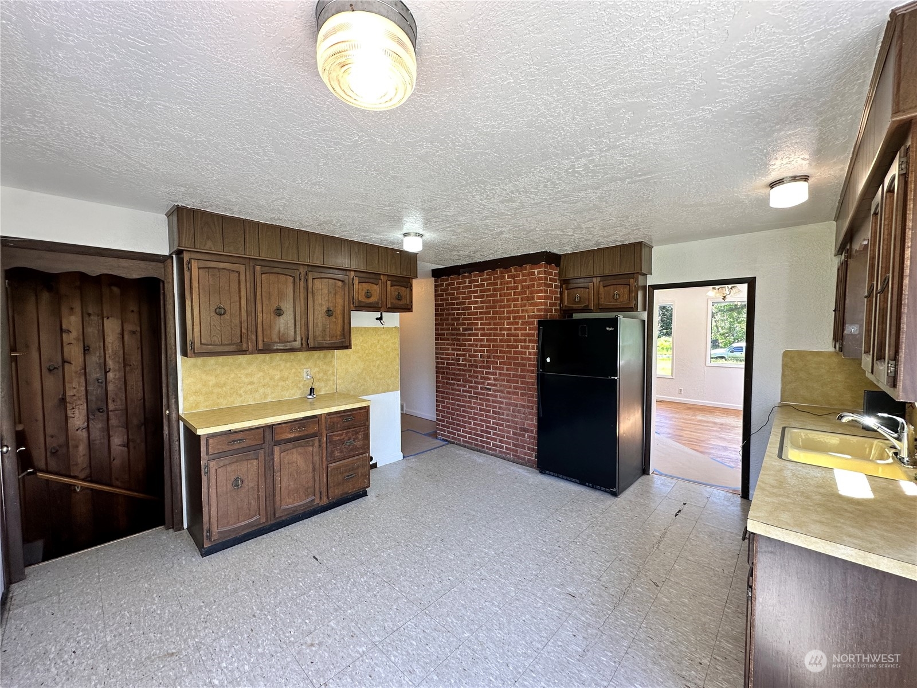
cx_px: 458
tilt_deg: -1.8
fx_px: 371
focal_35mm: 14
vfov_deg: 85.7
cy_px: 344
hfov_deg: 102.1
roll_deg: +0.2
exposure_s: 1/99
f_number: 2.2
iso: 100
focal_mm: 2.22
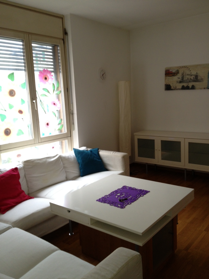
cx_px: 104
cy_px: 140
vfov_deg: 52.6
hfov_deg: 40.7
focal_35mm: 35
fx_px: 282
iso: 80
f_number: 2.4
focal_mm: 4.28
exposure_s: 1/20
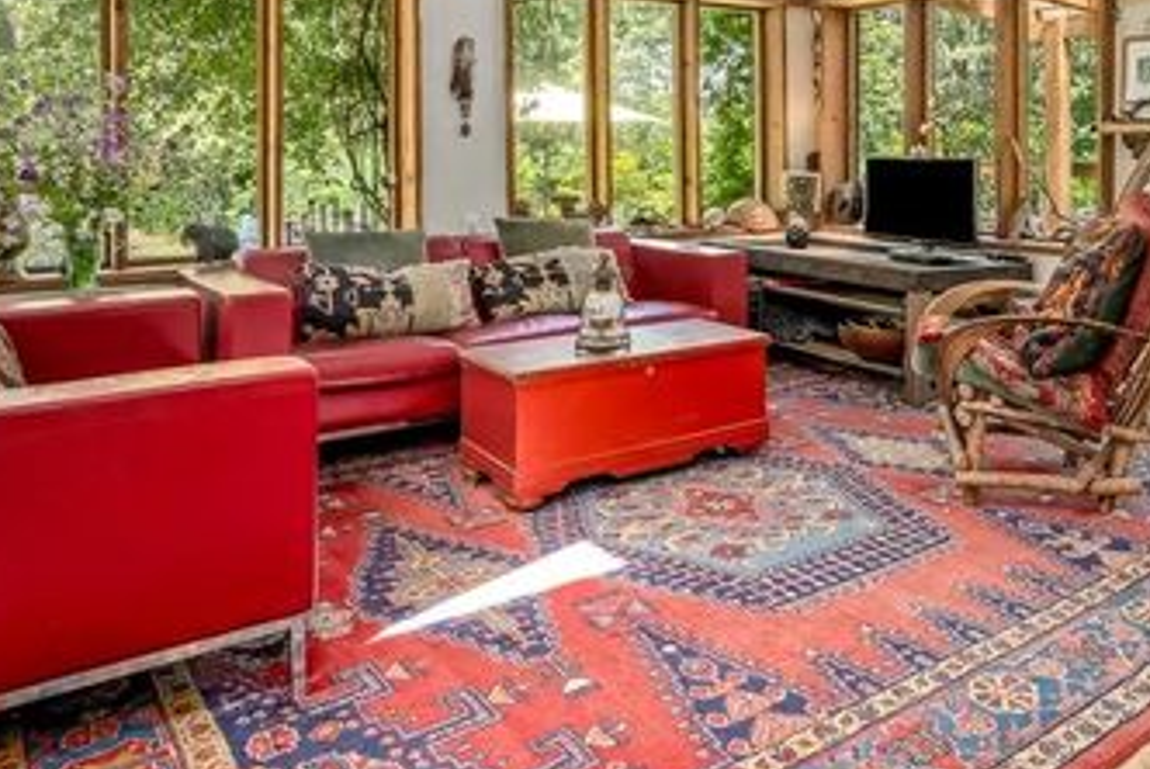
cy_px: 197
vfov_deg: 46.4
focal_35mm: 27
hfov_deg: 65.2
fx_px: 863
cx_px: 783
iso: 200
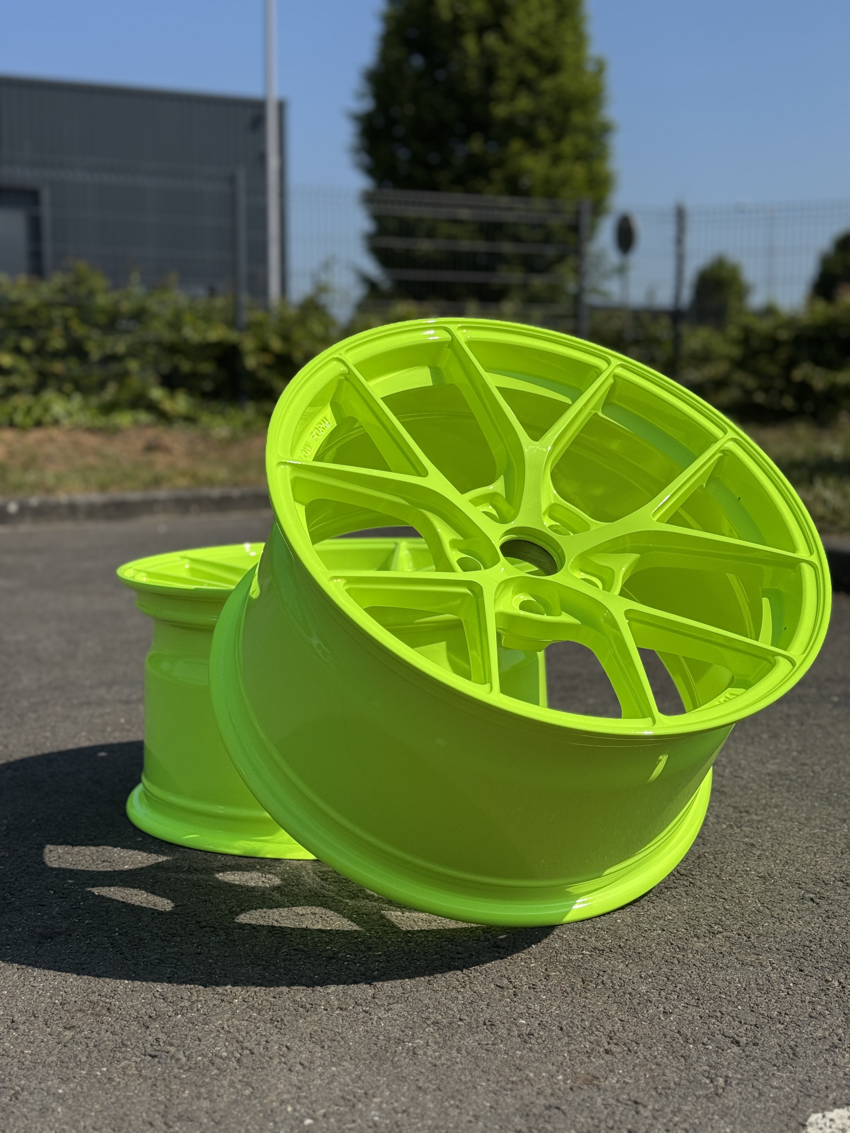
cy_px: 566
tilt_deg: -6.5
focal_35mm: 48
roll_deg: +0.3
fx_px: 1572
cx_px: 425
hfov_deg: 30.3
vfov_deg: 39.7
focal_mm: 6.76
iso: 80
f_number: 1.78
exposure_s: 1/12500
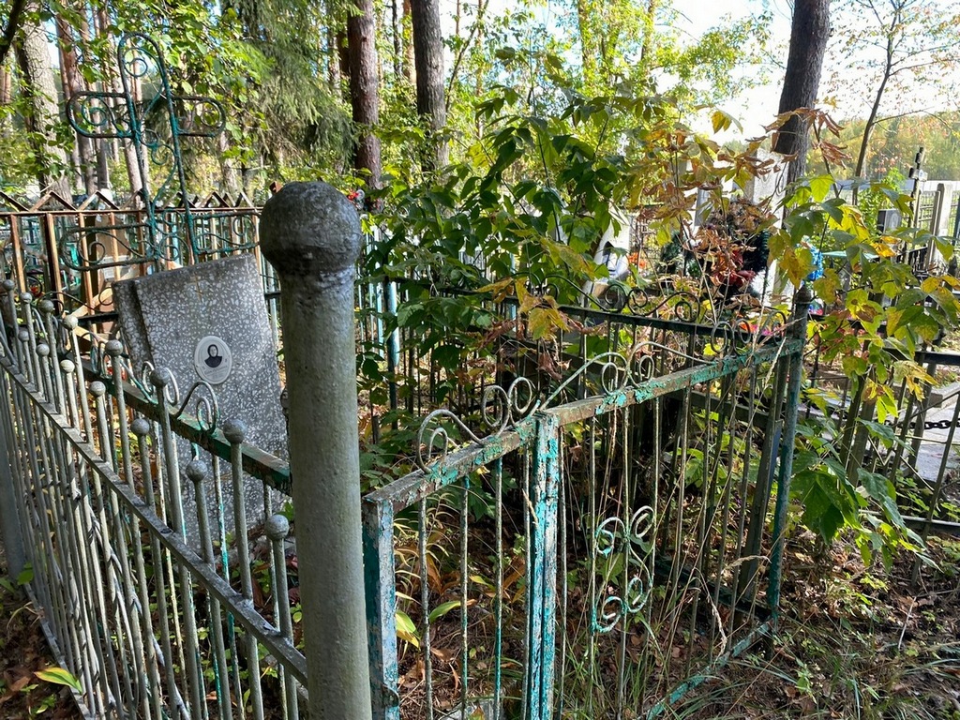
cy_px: 360
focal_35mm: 26
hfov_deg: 67.3
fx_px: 721
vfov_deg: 53.1
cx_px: 480
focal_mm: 4.25
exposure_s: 1/155
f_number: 1.8
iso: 32
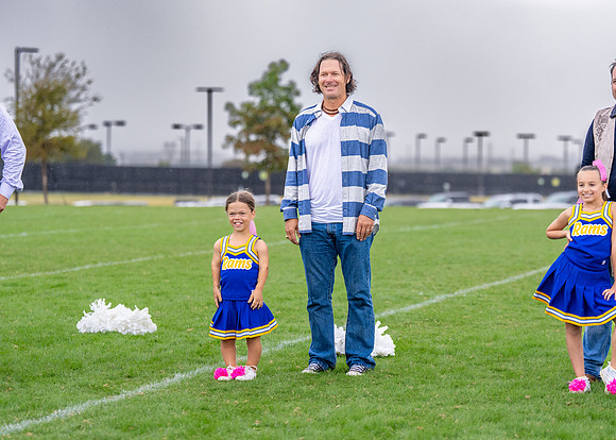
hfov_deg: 14.4
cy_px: 194
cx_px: 330
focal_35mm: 140
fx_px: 2443
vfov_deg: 10.3
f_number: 2.8
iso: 500
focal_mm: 117
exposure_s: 1/1600
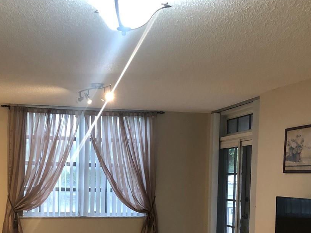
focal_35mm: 55
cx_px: 113
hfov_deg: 34.7
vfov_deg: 25.7
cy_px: 212
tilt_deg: -3.6
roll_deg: +0.1
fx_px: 494
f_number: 1.8
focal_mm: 4
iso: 64
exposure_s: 1/15
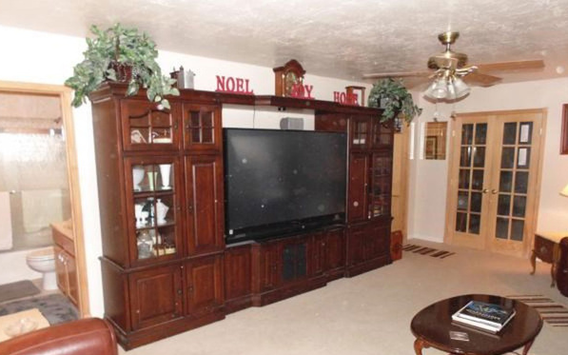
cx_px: 276
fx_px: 387
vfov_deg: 49.0
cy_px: 213
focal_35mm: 25
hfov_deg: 72.5
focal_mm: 4
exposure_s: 1/30
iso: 400
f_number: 3.1
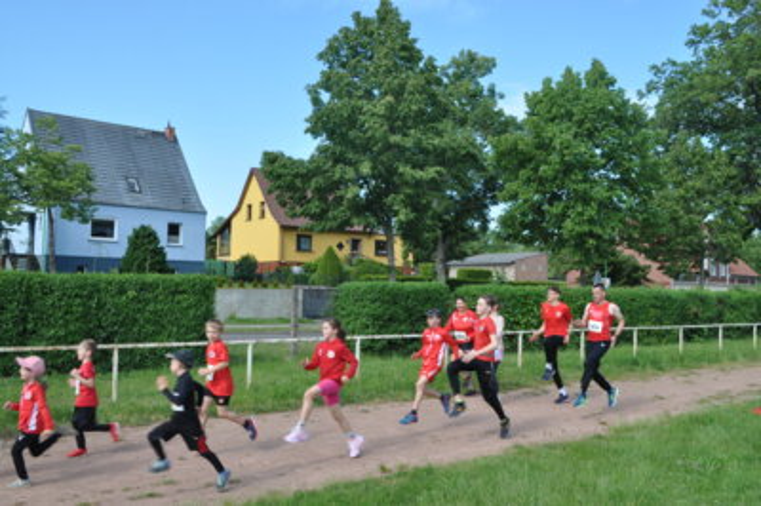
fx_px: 697
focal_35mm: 33
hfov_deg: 57.3
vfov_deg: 39.9
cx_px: 380
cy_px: 253
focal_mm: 22
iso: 200
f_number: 11
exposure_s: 1/125
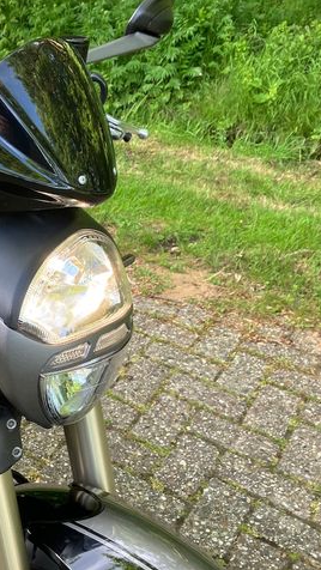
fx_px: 620
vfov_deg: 49.4
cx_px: -60
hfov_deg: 26.0
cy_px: 285
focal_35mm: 41
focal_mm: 3.99
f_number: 1.8
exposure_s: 1/121
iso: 64
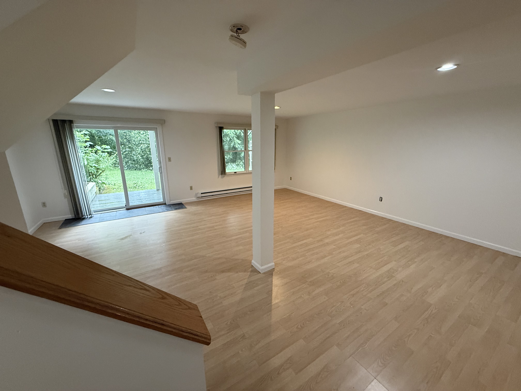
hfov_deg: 102.1
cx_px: 260
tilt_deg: -14.3
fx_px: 211
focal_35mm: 14
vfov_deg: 85.7
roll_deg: -0.2
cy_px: 196
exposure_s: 1/60
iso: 500
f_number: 2.2
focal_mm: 2.22
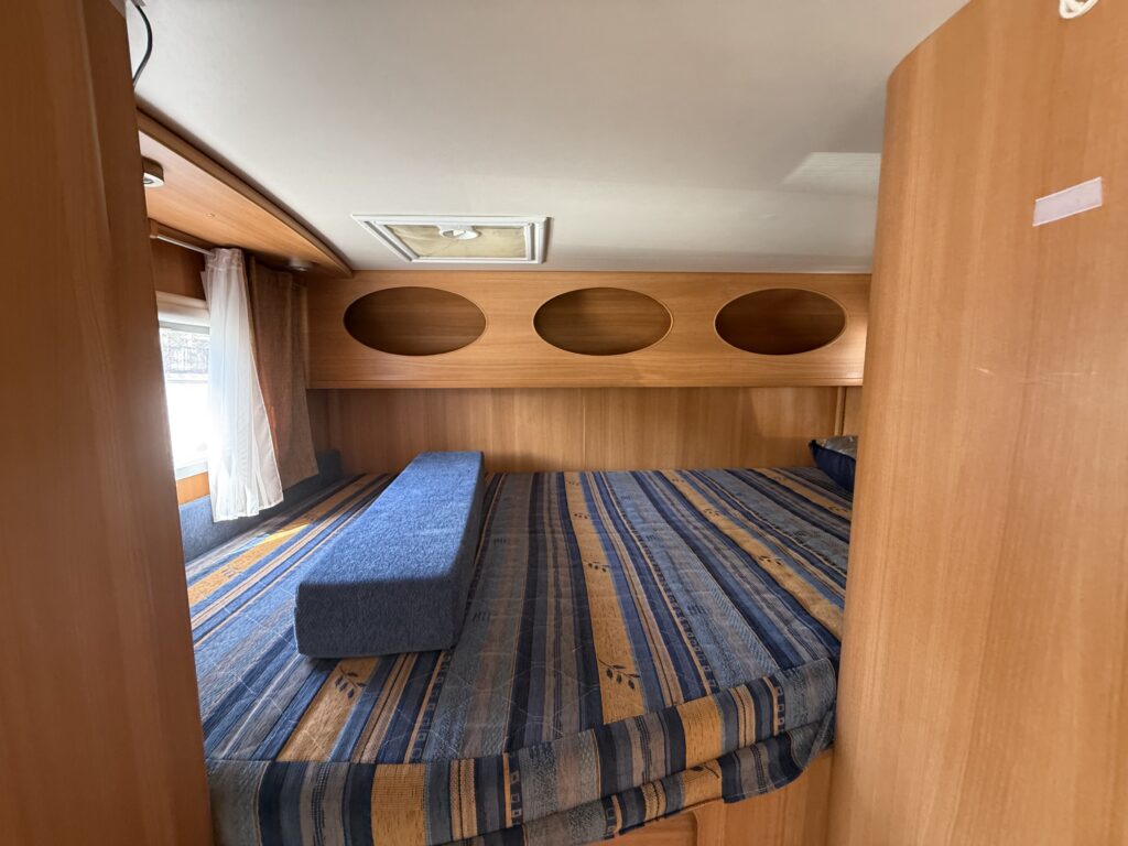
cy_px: 423
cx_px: 564
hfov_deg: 102.1
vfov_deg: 85.7
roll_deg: -2.8
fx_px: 456
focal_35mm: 14
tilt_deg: -5.2
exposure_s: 1/60
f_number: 2.2
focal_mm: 2.22
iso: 500
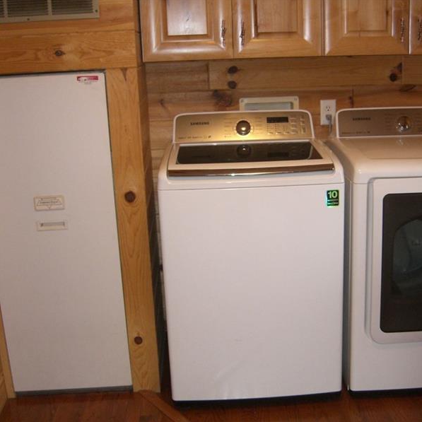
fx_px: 621
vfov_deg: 37.6
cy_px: 211
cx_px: 259
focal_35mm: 45
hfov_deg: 37.4
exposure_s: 1/60
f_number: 2.8
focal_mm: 7.9
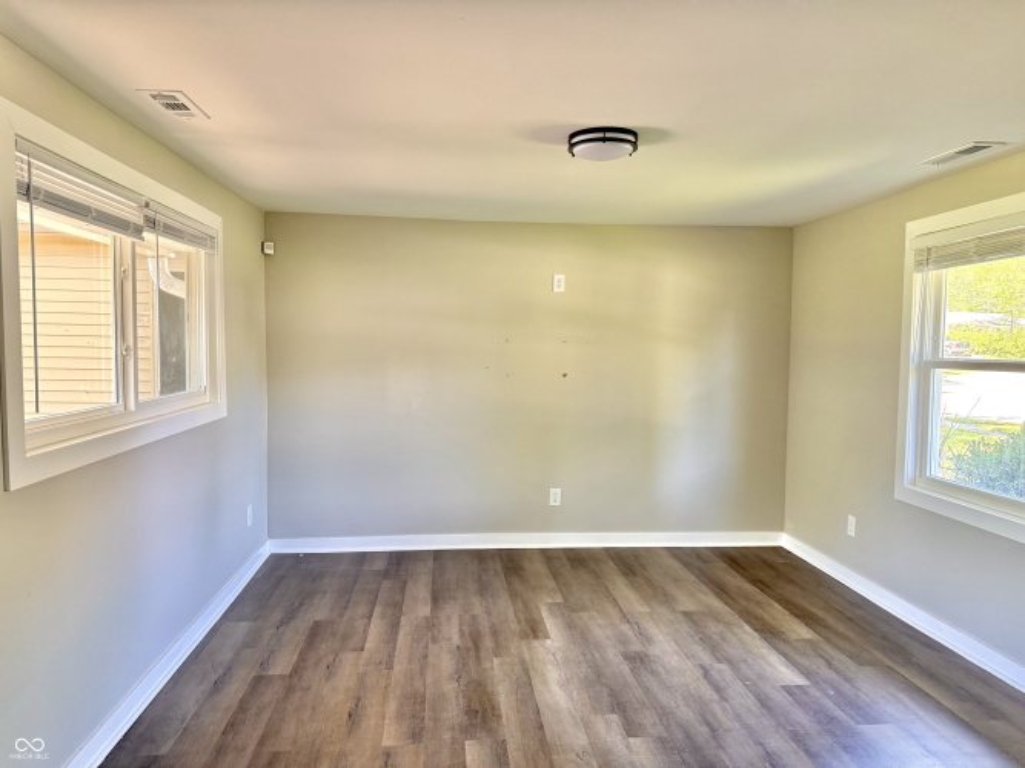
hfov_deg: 71.6
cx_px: 512
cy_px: 384
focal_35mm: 24
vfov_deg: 56.8
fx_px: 711
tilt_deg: -2.0
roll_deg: -2.0
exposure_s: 1/100
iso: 200
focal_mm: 6.76
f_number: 1.78
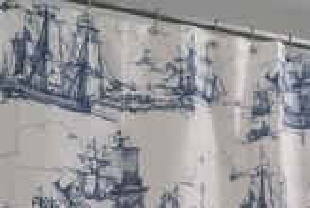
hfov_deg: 22.6
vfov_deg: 15.4
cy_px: 359
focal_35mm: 78
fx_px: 673
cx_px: 423
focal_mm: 20
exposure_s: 1/4
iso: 500
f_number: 8
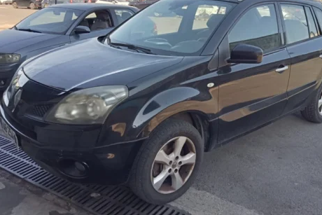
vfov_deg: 34.9
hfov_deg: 50.6
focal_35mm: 38
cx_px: 176
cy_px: 81
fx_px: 340
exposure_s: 1/251
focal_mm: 3.46
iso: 100
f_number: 2.2
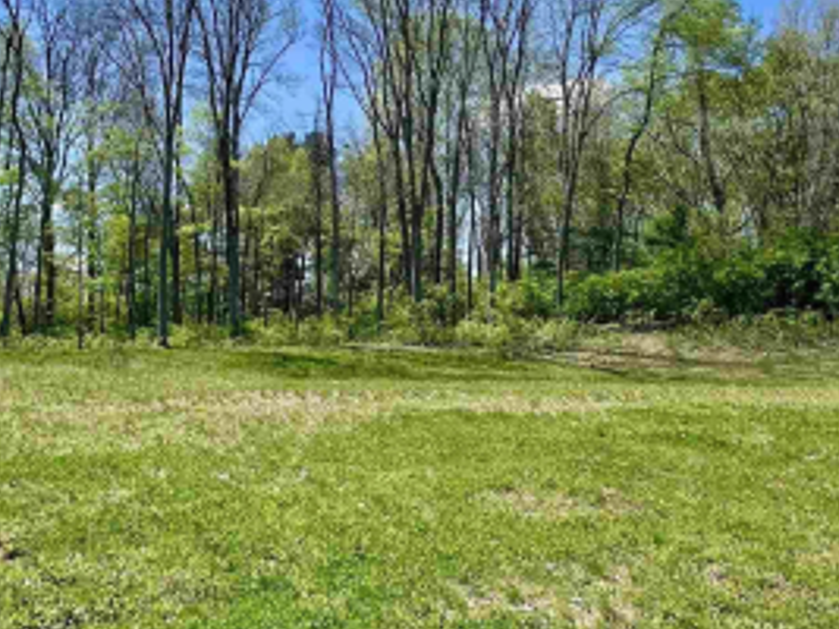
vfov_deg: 40.1
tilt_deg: +7.9
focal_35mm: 35
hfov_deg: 52.3
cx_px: 338
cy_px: 204
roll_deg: -0.8
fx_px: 848
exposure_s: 1/1221
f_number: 2.2
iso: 50
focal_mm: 2.22
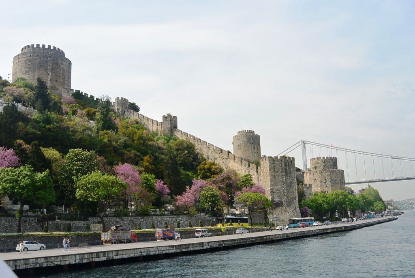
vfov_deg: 36.0
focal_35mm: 37
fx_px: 427
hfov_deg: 51.8
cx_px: 208
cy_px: 139
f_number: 4.5
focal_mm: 14
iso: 100
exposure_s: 1/640
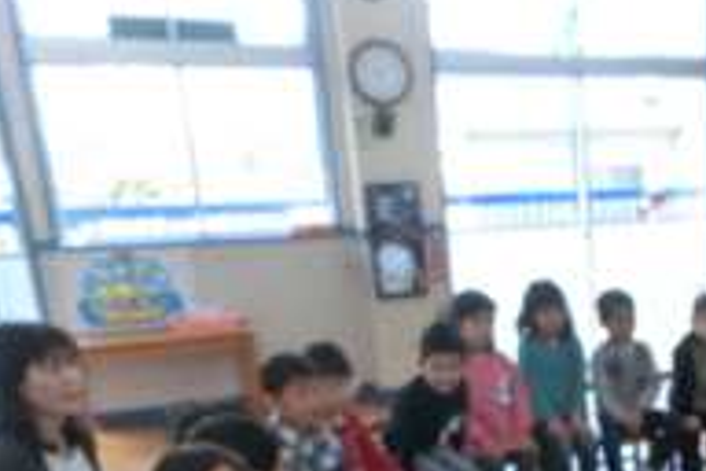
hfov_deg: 34.4
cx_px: 724
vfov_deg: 24.8
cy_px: 467
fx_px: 1020
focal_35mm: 52
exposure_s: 1/125
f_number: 3
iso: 160
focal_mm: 4.24
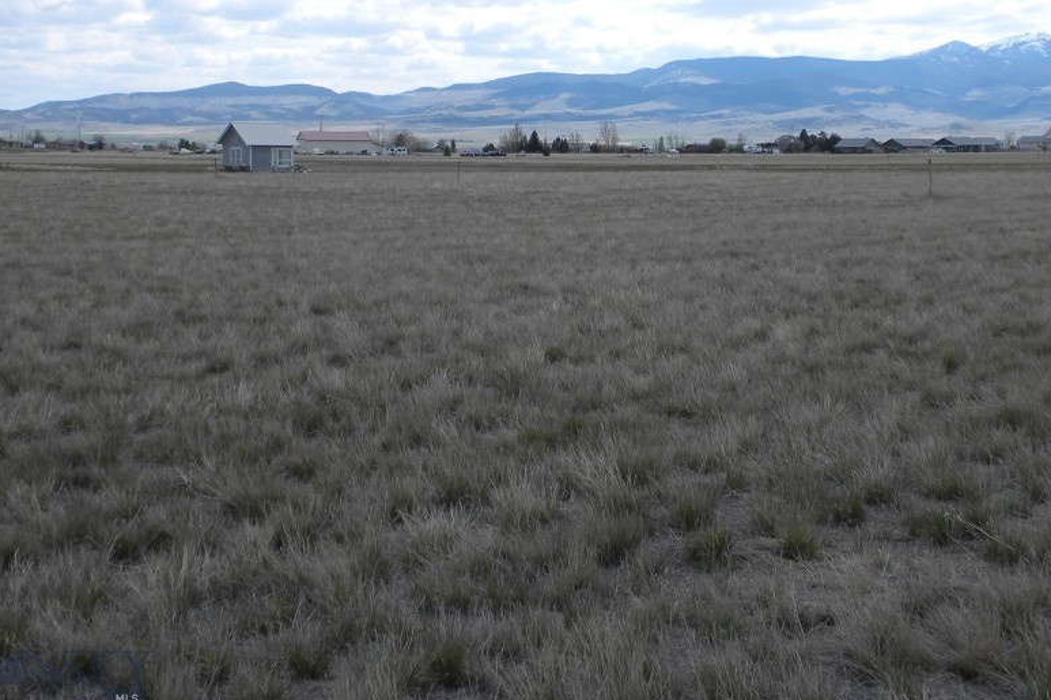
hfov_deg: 38.8
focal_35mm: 51
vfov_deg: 26.2
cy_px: 205
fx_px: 1489
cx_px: 585
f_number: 10
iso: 64
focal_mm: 6.6
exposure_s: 1/122
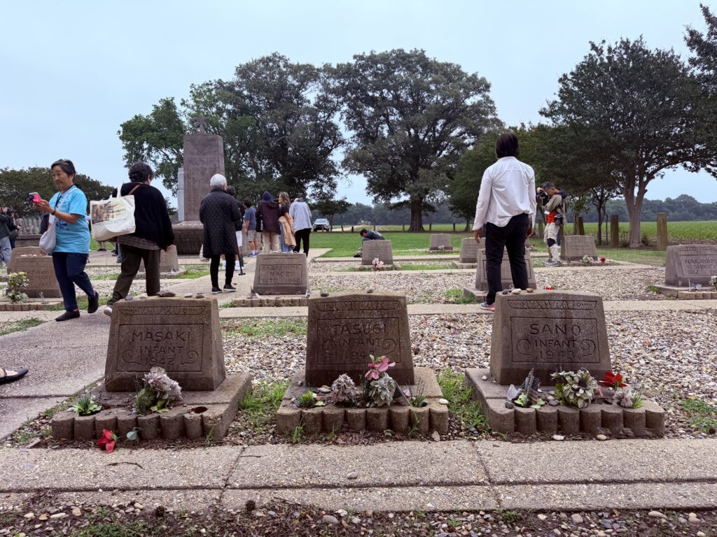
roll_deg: +0.8
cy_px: 268
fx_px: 497
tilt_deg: -5.4
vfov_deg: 56.8
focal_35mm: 24
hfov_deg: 71.6
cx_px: 358
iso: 80
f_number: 1.78
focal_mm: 6.76
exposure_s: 1/1192
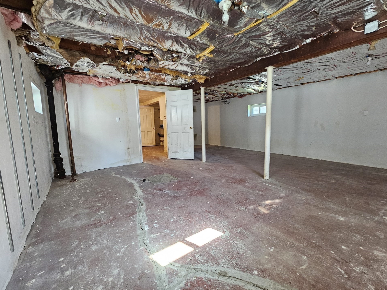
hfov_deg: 102.0
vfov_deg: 85.7
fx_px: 156
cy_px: 147
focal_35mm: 14
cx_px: 204
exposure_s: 1/40
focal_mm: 2.2
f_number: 2.2
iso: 400
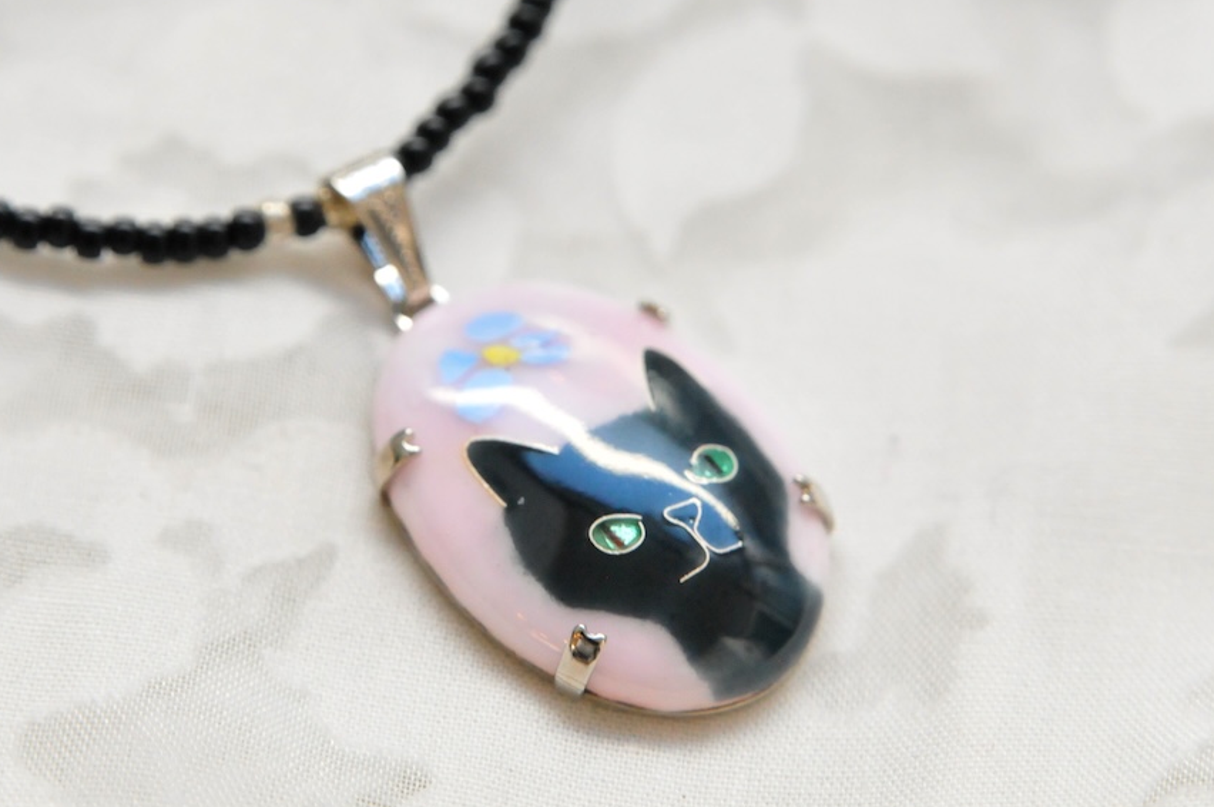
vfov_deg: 2.6
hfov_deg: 3.9
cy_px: 364
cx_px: 647
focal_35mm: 528
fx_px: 17785
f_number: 7.1
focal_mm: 300
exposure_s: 1/200
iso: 3200
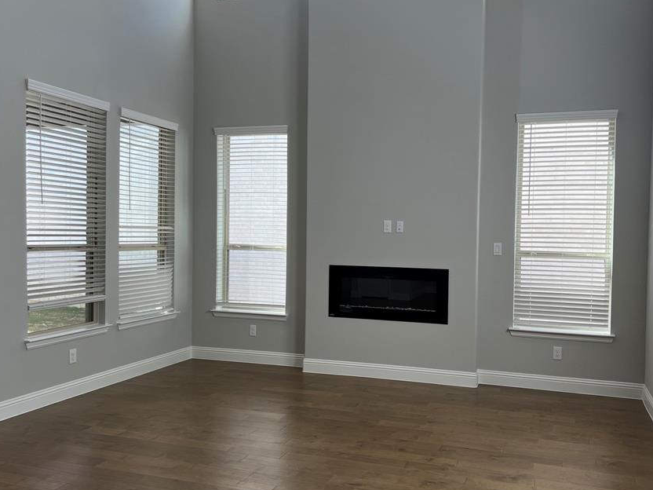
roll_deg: -1.1
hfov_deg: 56.7
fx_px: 604
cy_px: 250
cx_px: 356
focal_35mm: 32
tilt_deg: -2.3
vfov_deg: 44.2
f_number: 1.5
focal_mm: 5.7
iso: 32
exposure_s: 1/140
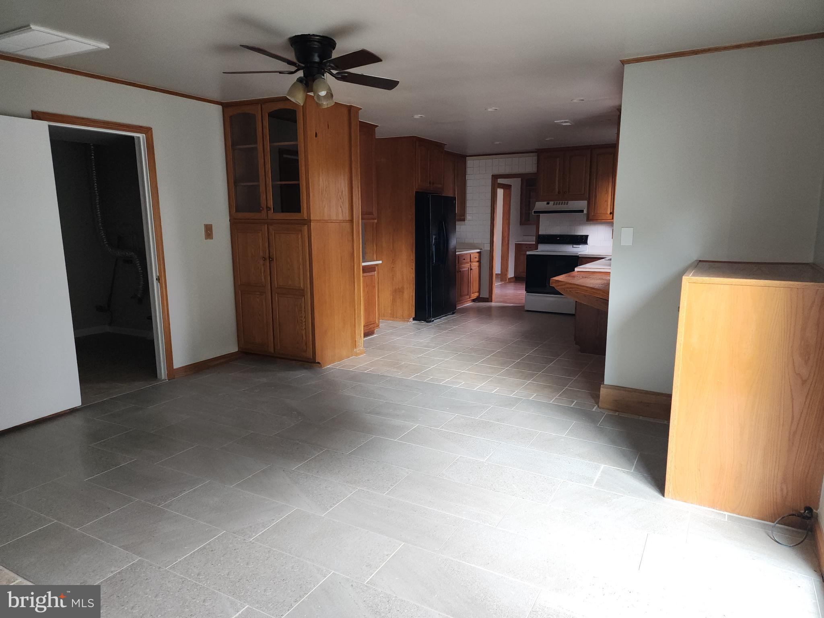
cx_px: 412
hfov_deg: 73.9
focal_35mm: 23
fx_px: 547
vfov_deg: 58.9
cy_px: 309
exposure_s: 1/60
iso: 125
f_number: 1.8
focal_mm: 6.4
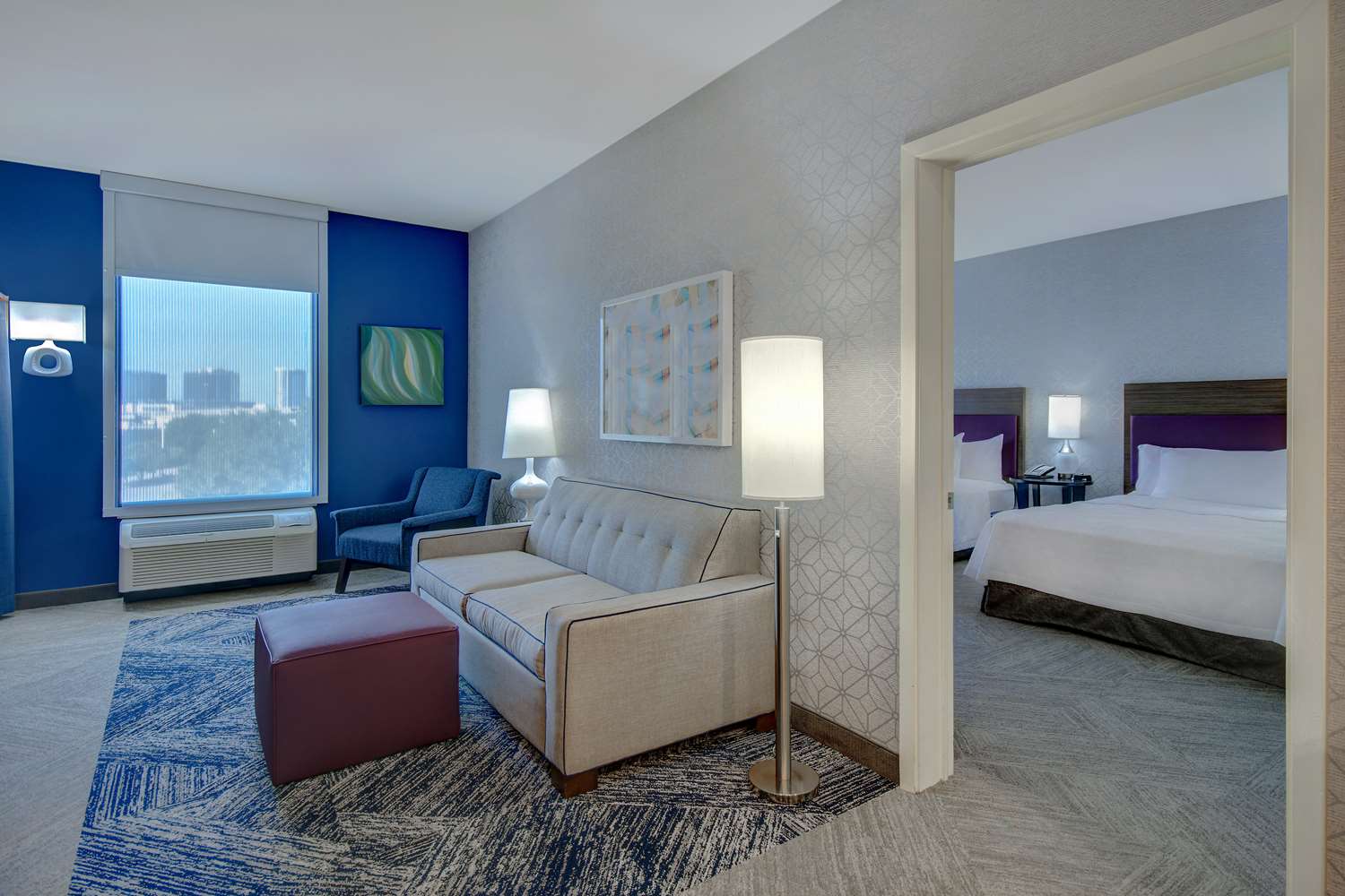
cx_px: 672
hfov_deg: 90.0
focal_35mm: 18
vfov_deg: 67.4
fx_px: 672
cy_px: 448
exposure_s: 1/20
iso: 250
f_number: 7.1
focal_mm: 12
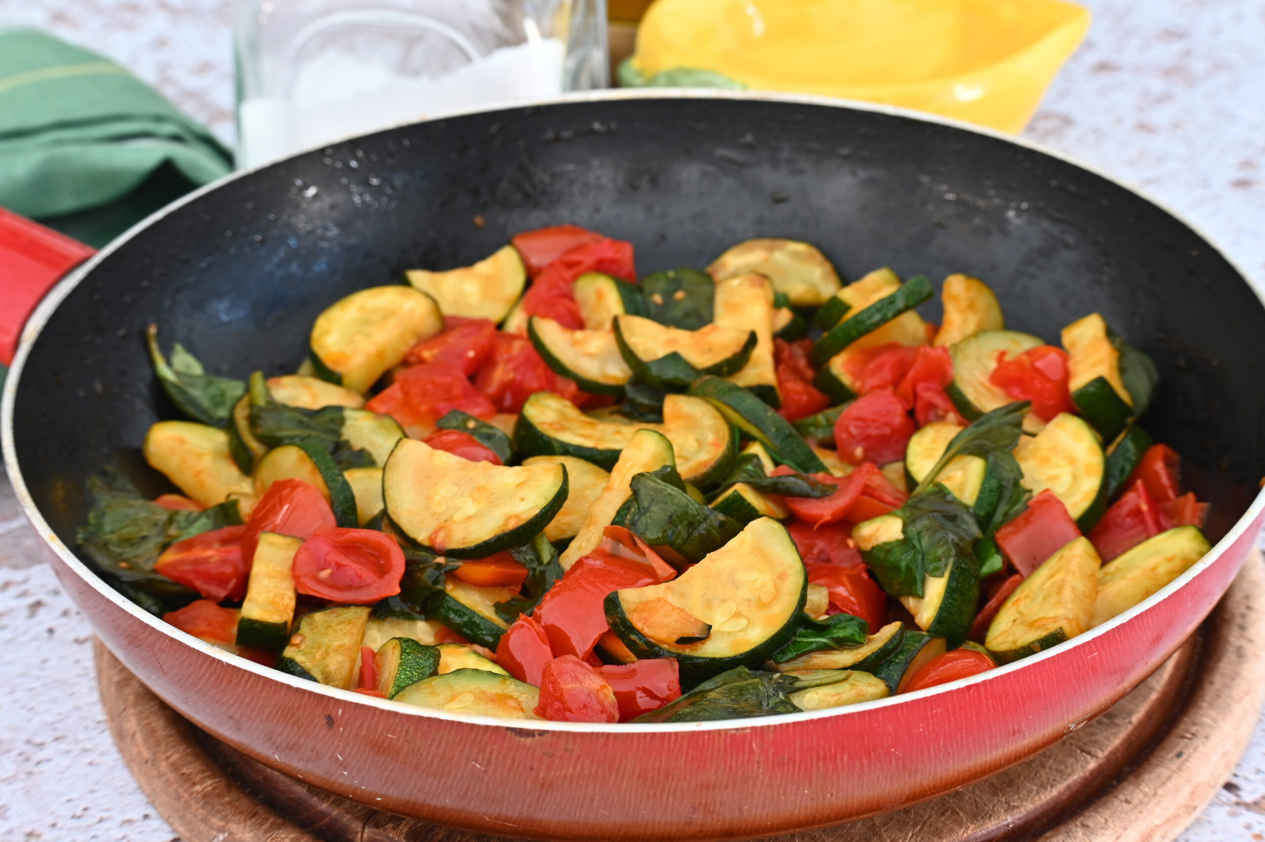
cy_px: 421
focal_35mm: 90
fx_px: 3161
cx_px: 632
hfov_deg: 22.6
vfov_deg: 15.2
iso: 200
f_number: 9
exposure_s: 2
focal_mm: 60
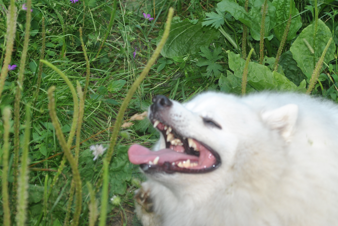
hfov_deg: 17.4
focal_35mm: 118
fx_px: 1107
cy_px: 69
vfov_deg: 11.7
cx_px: 168
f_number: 5.6
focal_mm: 55
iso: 110
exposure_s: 1/125
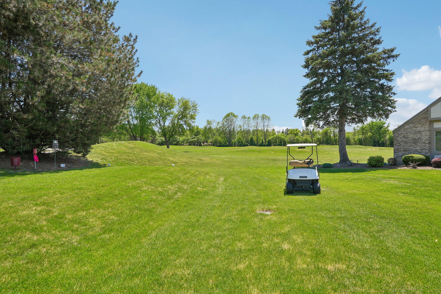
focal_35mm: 20
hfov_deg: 84.0
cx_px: 220
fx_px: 245
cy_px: 147
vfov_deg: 61.9
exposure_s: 1/200
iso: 100
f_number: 8
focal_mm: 20
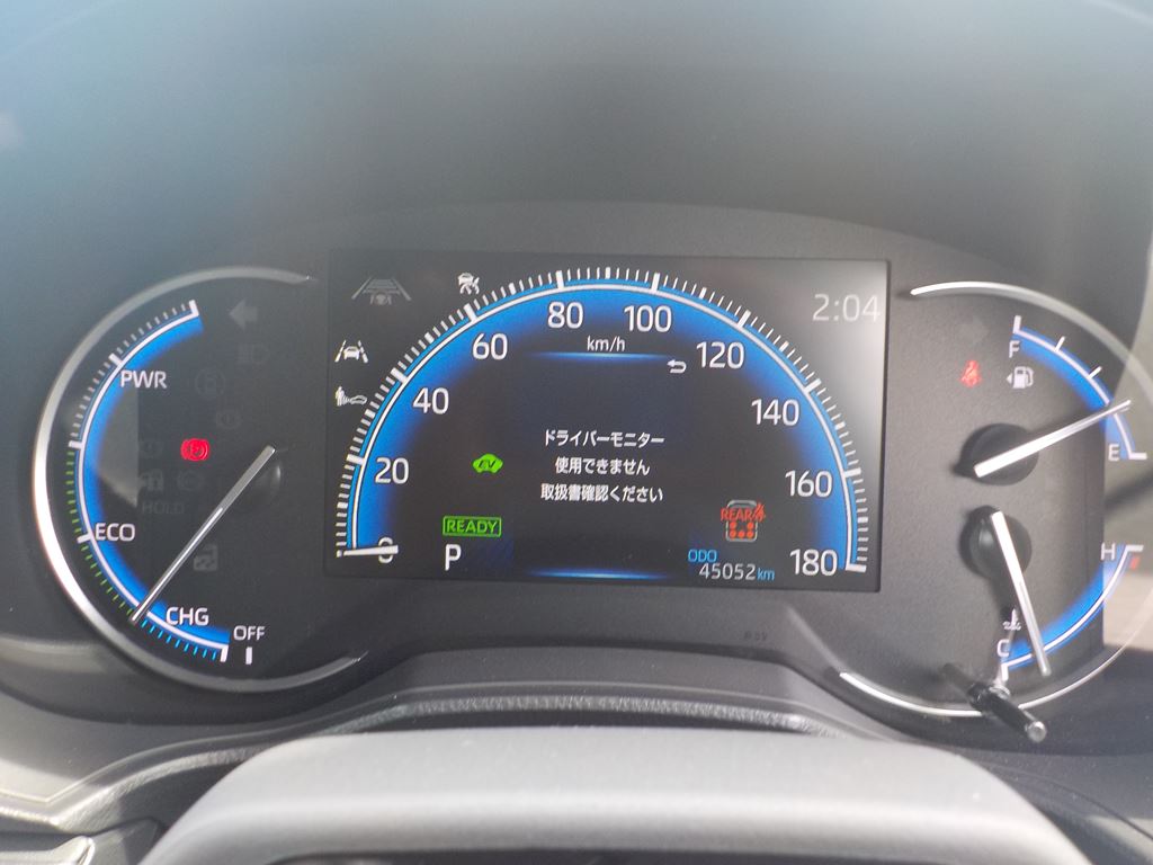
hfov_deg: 60.0
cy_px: 432
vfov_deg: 46.8
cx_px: 576
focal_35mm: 30
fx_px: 999
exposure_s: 1/30
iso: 125
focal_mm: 4.1
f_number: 3.3
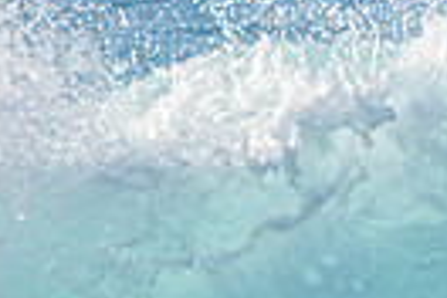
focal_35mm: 2675
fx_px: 33212
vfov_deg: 0.5
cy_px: 501
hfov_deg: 0.8
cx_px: 681
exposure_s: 1/2000
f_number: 5.6
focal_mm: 500
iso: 250
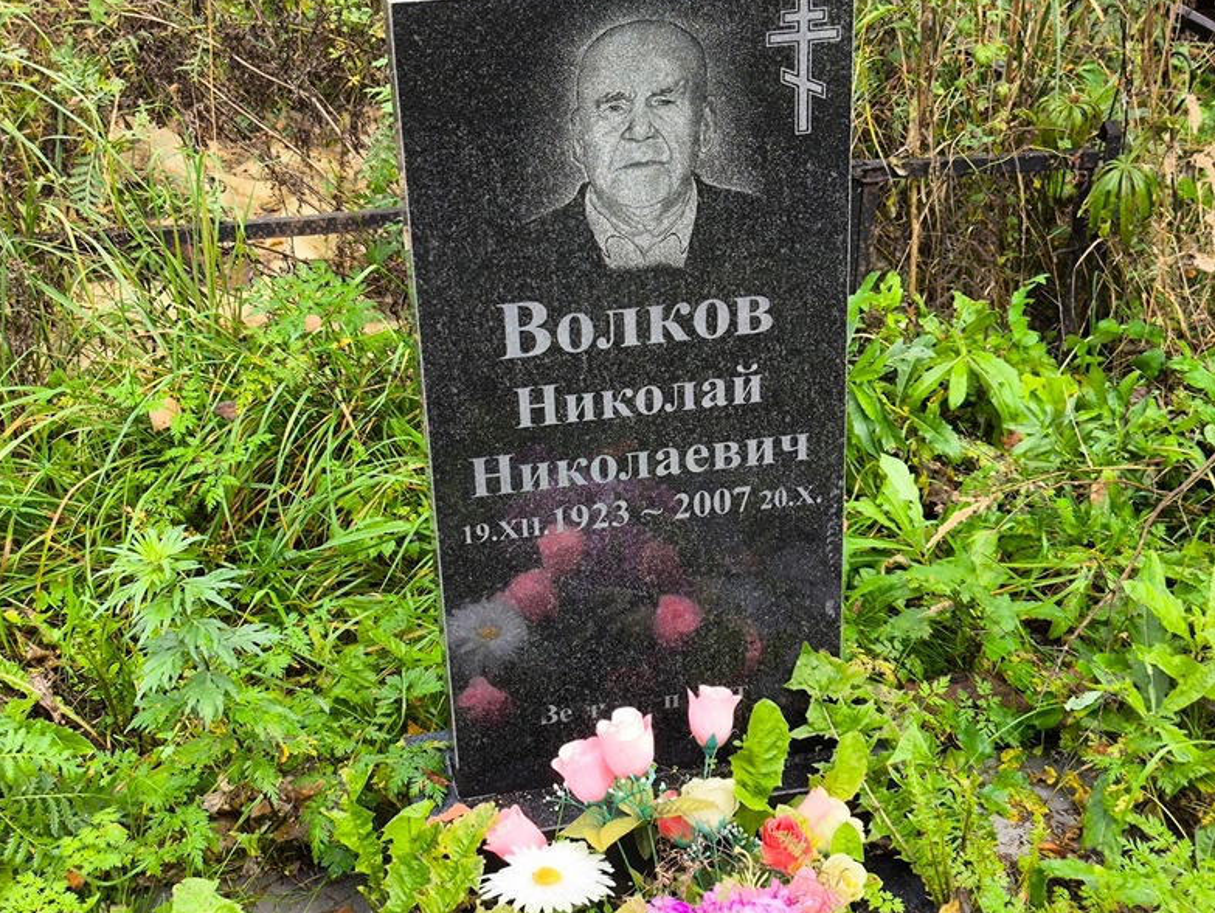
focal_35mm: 51
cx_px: 606
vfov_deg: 28.6
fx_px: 1791
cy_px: 461
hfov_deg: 37.5
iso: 50
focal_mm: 4.71
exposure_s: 1/155
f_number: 1.7
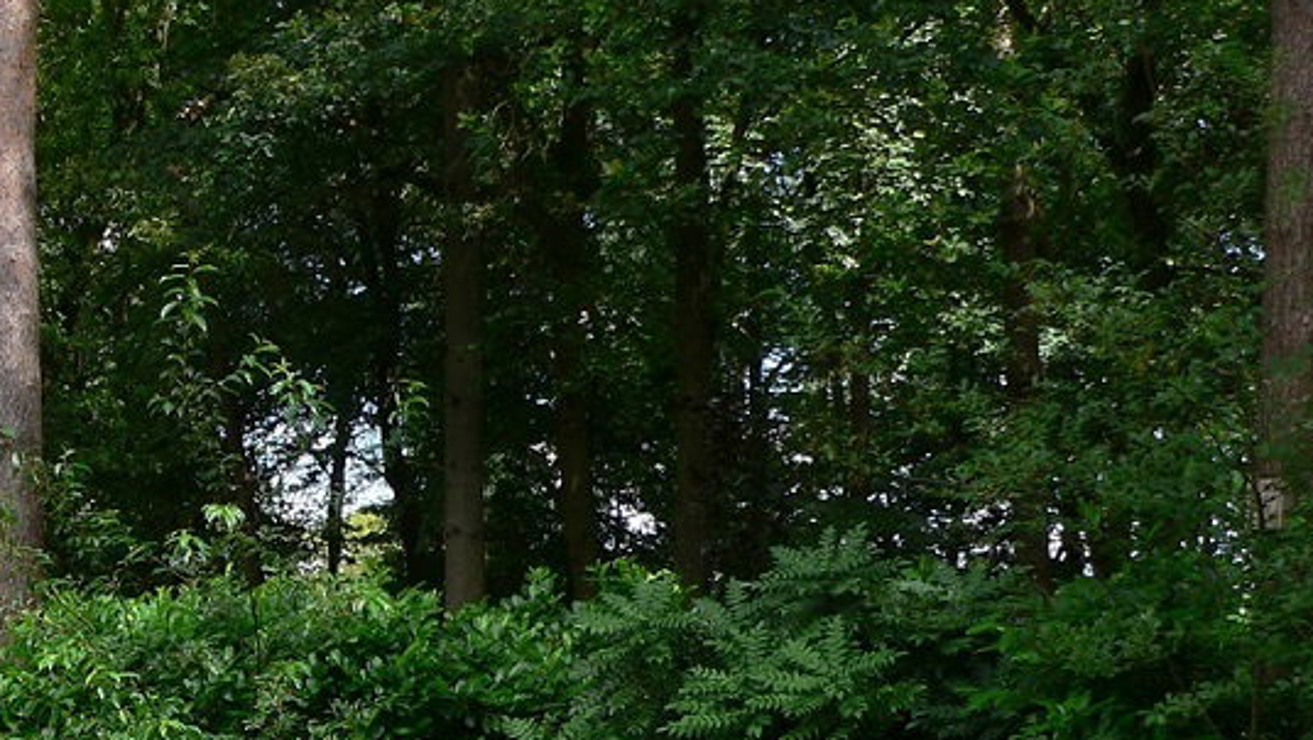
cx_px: 203
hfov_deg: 28.5
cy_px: 816
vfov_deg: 16.3
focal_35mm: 72
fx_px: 2508
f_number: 4
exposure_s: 1/200
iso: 80
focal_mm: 6
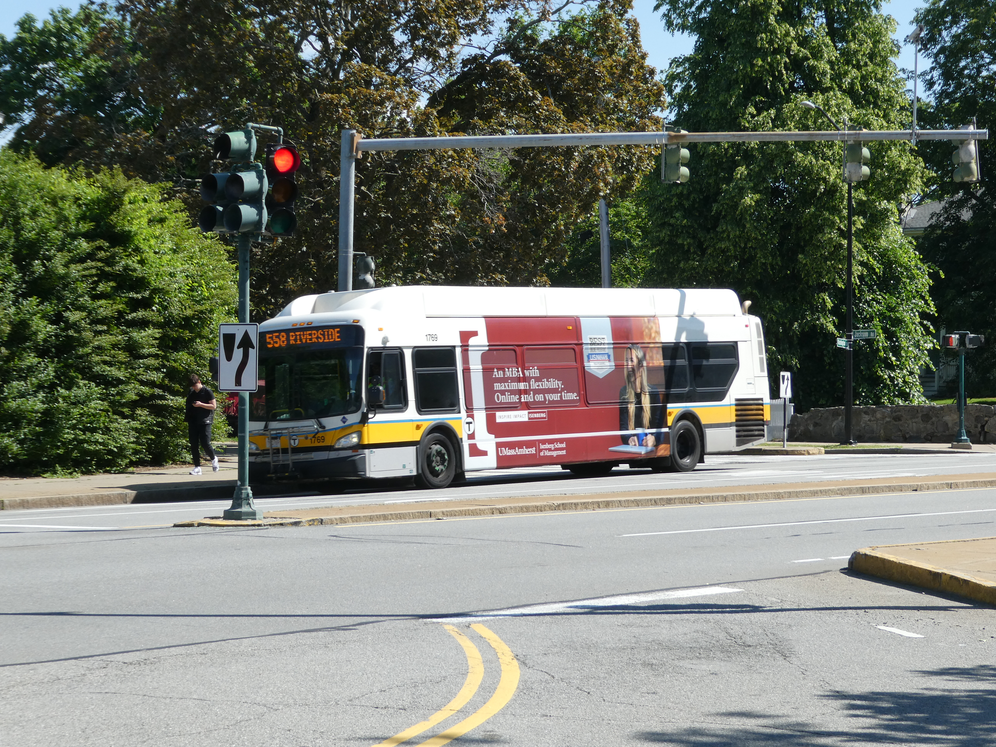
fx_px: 2590
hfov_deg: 21.8
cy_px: 374
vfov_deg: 16.4
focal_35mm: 90
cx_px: 498
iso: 80
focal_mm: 16.1
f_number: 4.9
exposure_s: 1/320
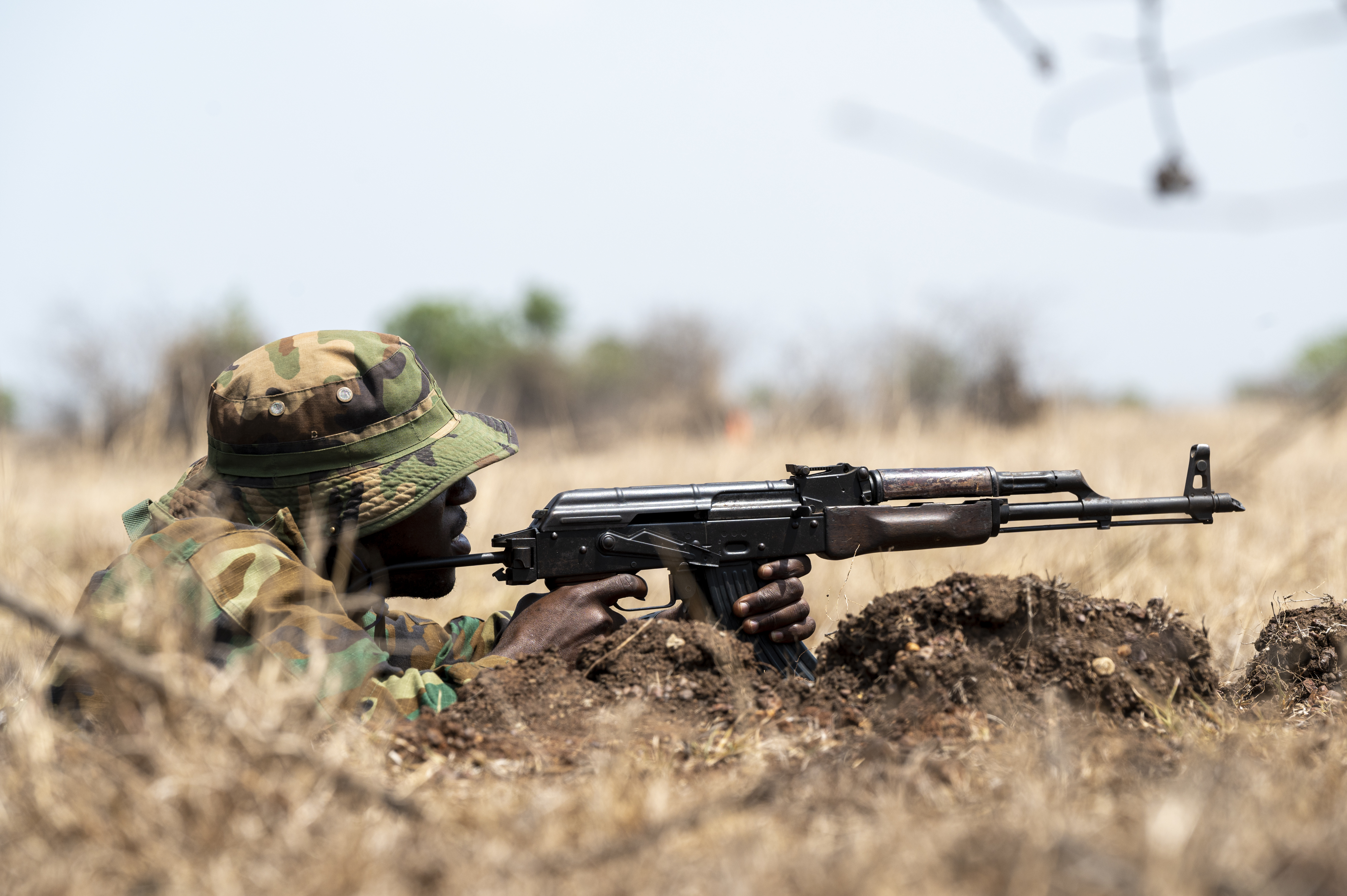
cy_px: 448
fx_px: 6356
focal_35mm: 170
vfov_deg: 8.1
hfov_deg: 12.1
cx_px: 674
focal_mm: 170
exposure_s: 1/1000
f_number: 6.3
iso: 250
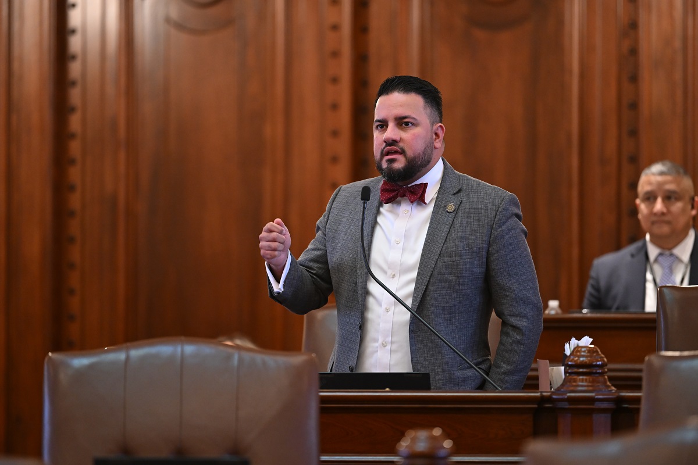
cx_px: 349
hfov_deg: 10.3
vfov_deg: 6.9
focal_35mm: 200
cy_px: 232
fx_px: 3877
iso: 3200
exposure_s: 1/200
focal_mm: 200
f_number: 3.2
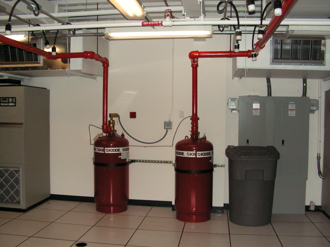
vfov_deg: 39.7
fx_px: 343
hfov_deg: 51.4
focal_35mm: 36
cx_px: 165
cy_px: 124
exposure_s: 1/250
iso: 160
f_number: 3.2
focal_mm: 6
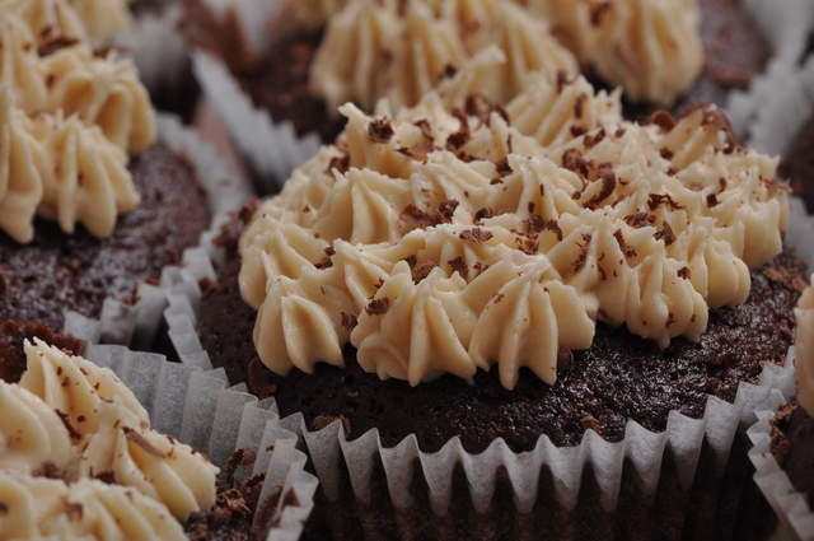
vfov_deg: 8.7
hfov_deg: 13.1
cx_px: 407
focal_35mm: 158
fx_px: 3557
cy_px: 270
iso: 640
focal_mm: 105
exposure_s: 1/200
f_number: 16
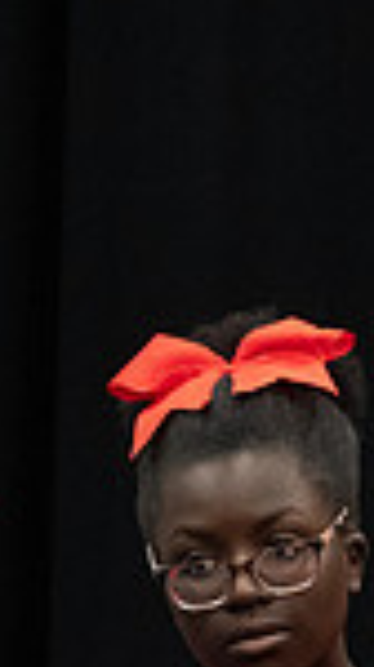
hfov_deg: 1.9
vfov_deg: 3.4
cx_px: 1140
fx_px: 11233
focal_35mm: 635
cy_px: 422
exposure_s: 1/125
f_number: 6.3
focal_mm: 157
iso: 8000
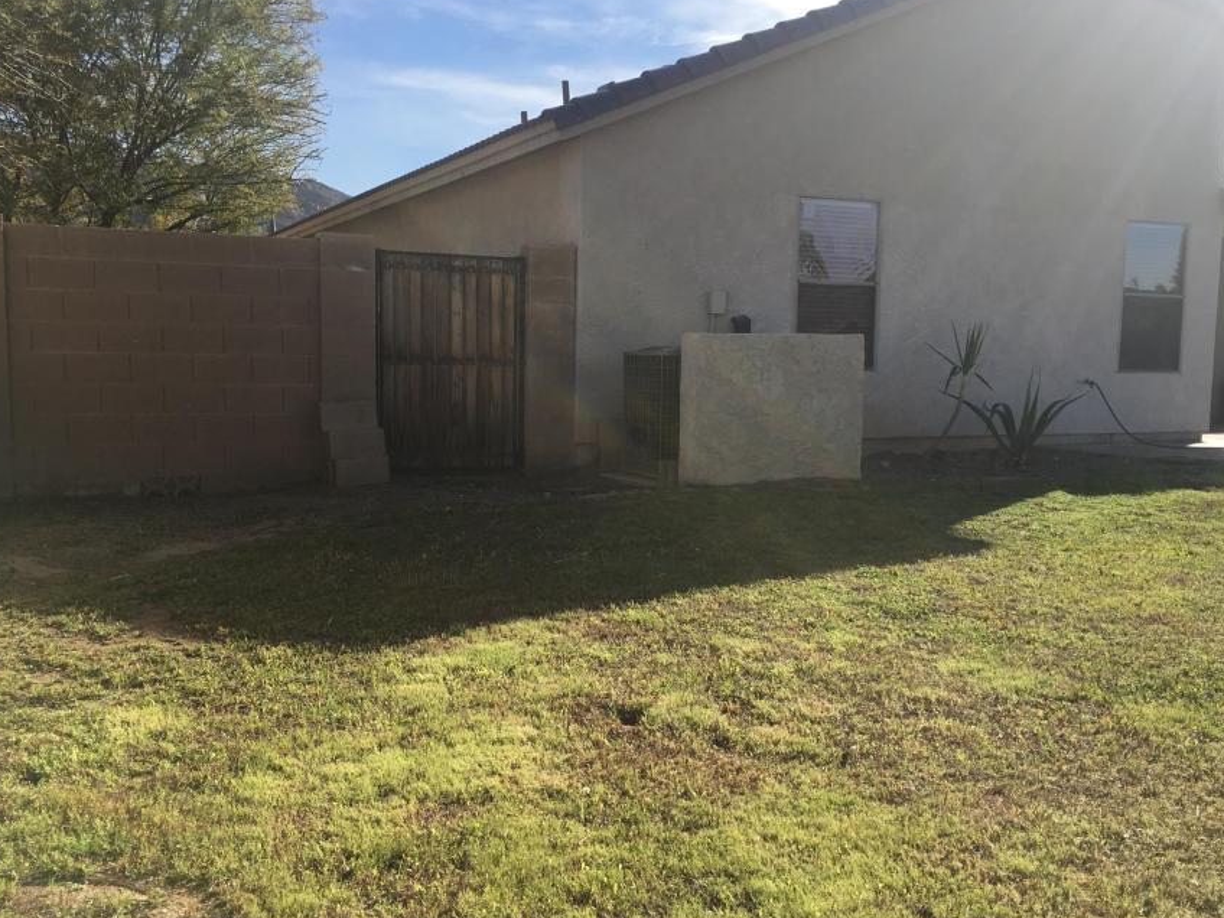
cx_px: 626
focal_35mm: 35
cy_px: 515
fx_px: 1238
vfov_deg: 40.6
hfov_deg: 52.6
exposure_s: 1/1304
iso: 25
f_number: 2.2
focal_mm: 4.15
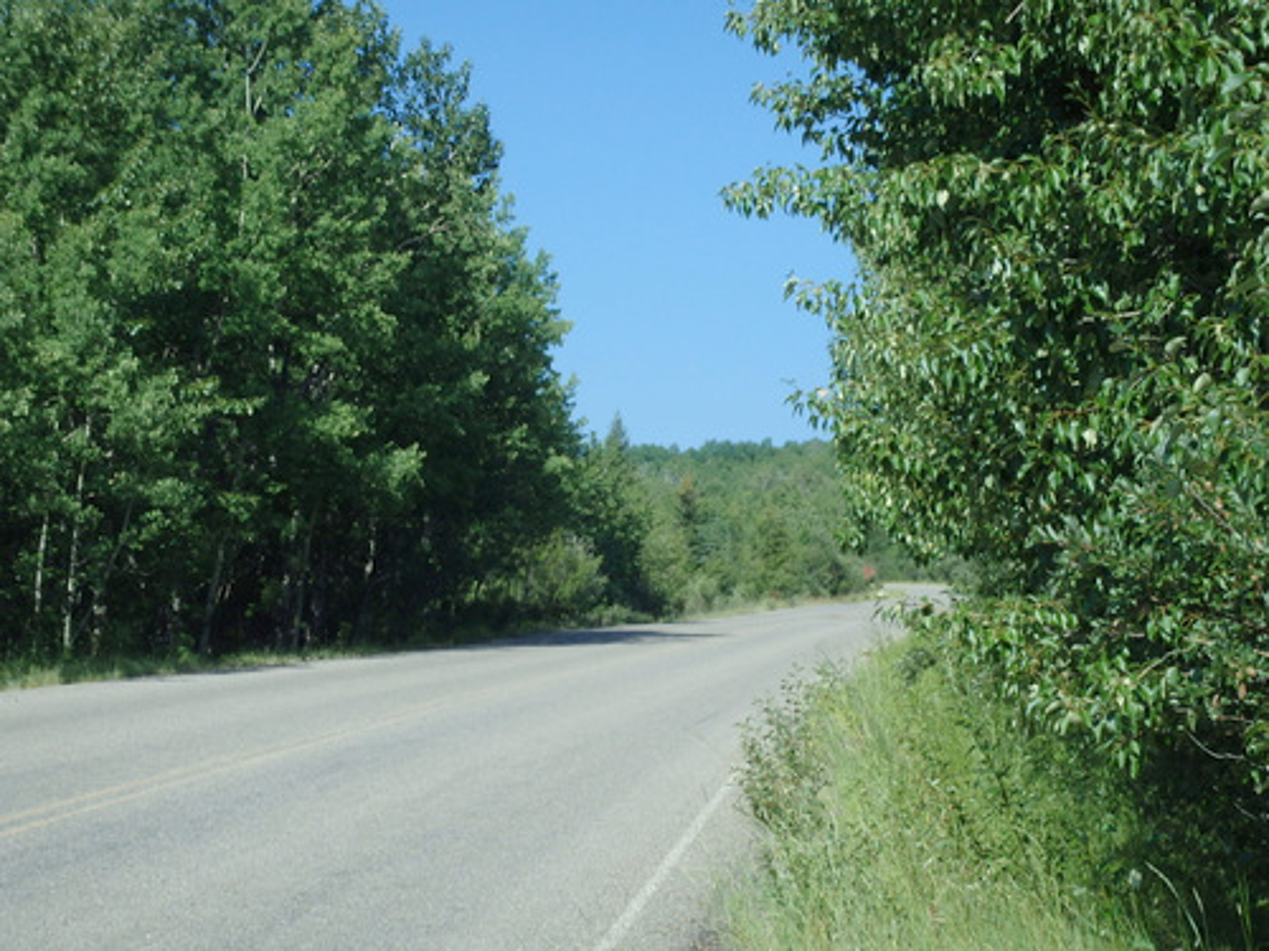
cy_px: 476
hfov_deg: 23.3
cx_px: 634
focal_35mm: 84
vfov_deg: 17.6
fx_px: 3079
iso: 125
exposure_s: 1/800
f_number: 4.4
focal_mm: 15.1
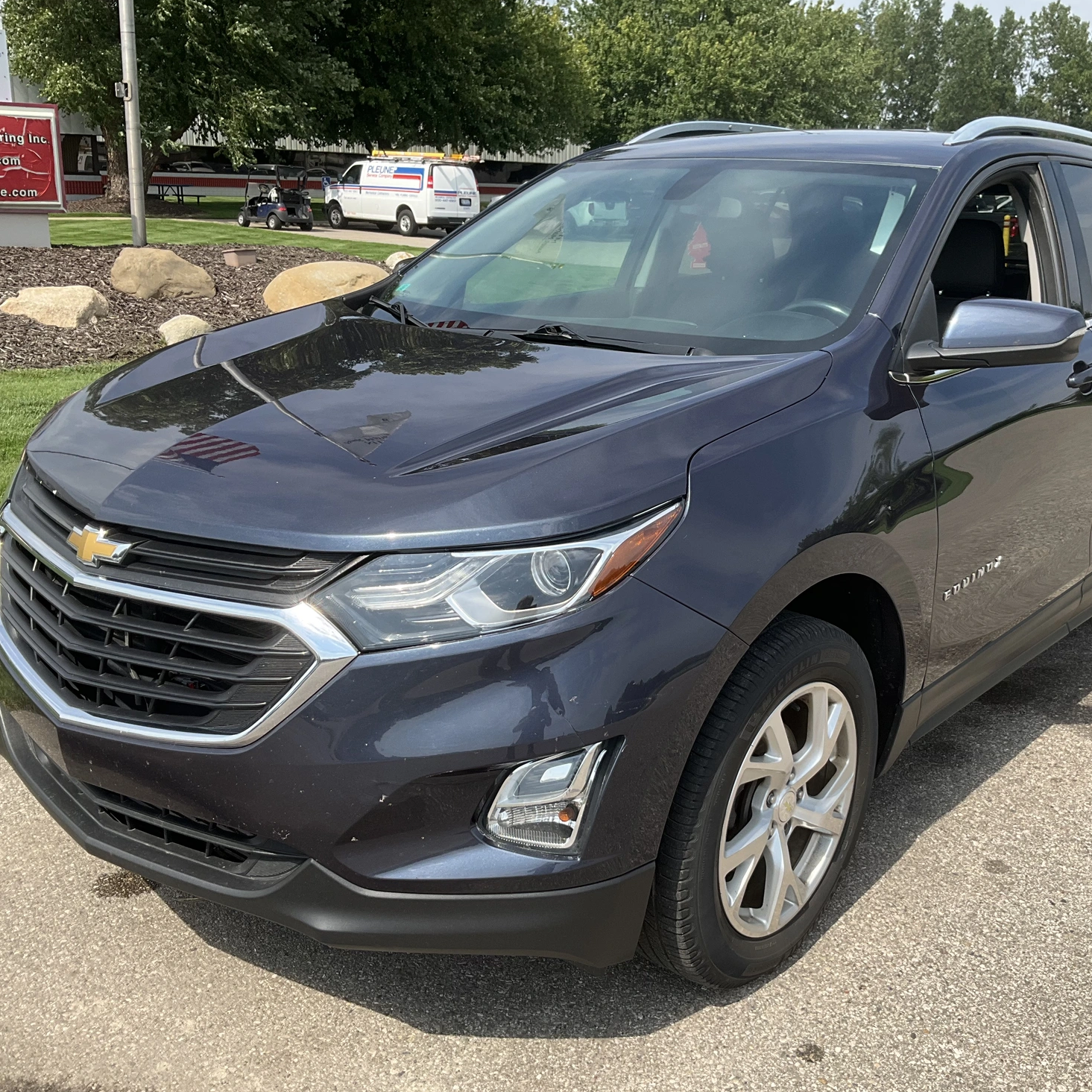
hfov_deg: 47.1
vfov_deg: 47.2
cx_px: 631
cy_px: 555
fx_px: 1249
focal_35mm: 35
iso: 25
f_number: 1.8
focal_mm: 3
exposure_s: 1/1195
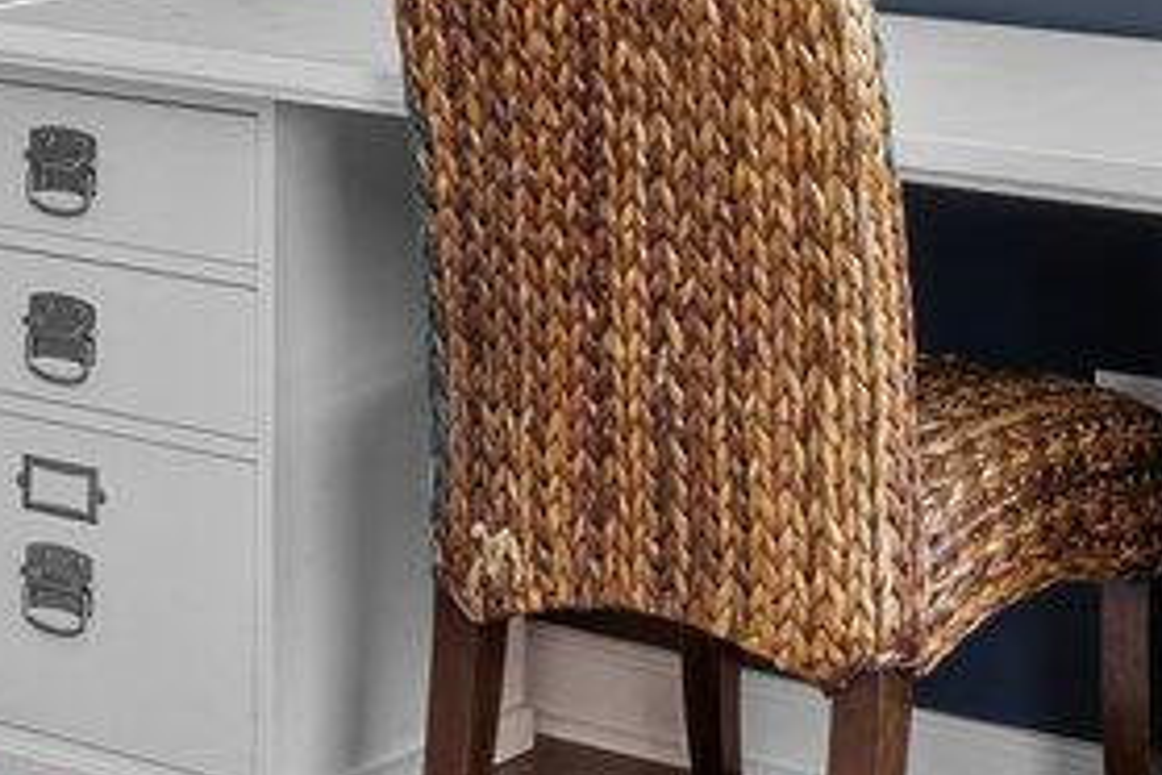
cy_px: -544
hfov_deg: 16.3
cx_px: 204
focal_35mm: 125
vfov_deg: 10.4
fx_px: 4034
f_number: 9
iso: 100
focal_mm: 17
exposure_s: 2.5
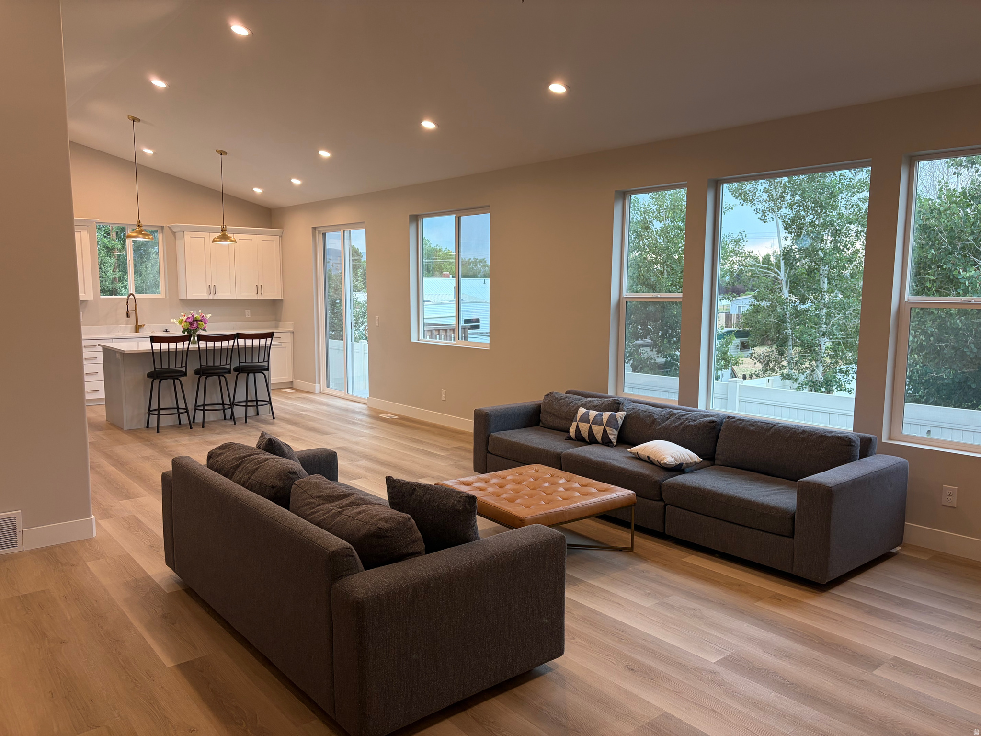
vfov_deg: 53.1
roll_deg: -0.3
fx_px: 737
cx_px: 490
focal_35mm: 26
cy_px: 368
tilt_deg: -6.6
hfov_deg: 67.3
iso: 125
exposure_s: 1/120
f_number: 1.6
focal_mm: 5.96
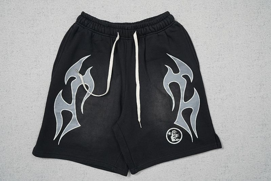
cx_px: 136
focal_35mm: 34
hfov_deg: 55.8
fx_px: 256
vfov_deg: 38.9
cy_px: 90
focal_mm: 34
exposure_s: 1/100
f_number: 10
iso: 1600
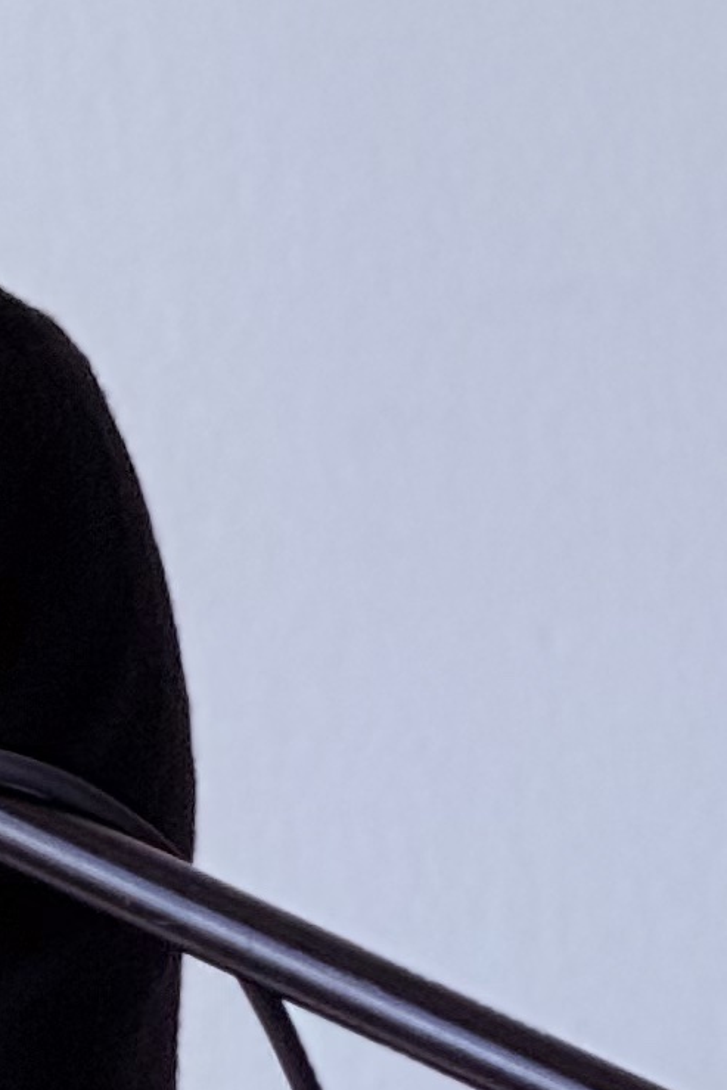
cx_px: -653
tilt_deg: -4.2
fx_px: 20617
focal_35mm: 681
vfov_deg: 3.0
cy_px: 1308
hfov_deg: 2.0
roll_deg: +1.0
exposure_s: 1/99
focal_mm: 15.66
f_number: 2.8
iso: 50
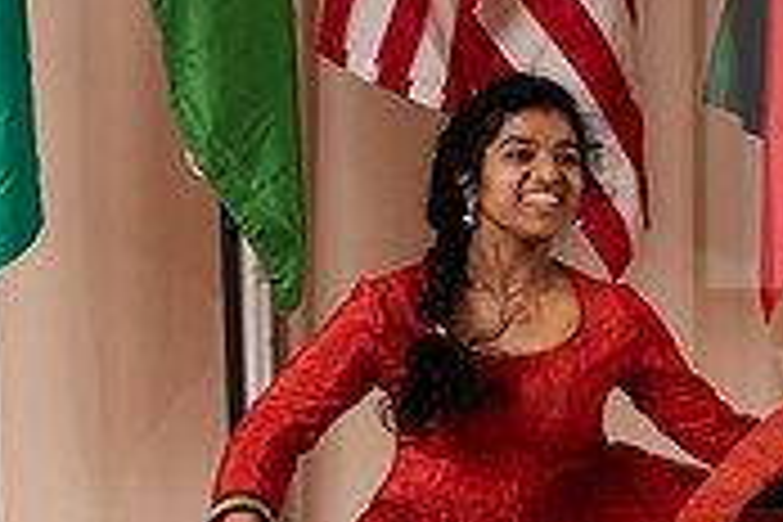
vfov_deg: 3.8
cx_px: 572
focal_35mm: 366
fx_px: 7960
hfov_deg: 5.6
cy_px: 457
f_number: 3.5
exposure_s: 1/200
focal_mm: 110
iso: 2000
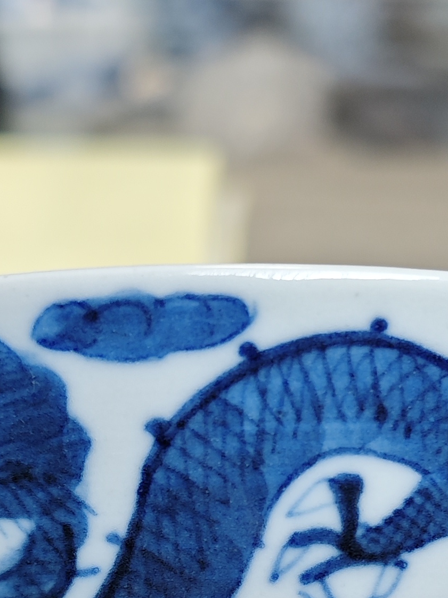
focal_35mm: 84
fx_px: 1450
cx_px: 295
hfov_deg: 17.5
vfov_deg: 22.6
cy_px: 554
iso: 100
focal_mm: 6.55
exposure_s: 1/140
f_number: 1.6
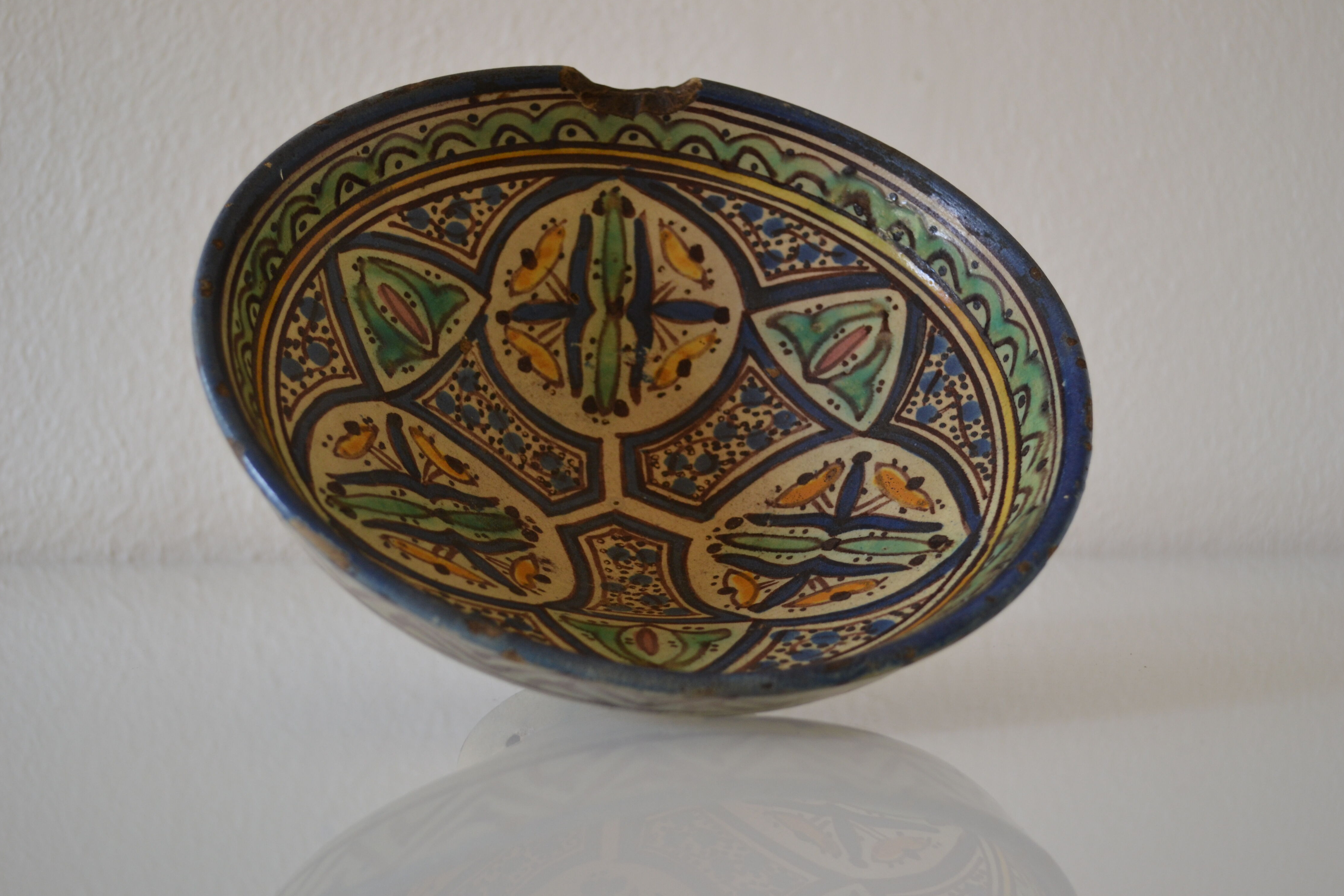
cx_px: 678
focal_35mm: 40
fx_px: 1493
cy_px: 453
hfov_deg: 48.5
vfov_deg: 33.4
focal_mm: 26
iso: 400
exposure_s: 1/60
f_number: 4.2
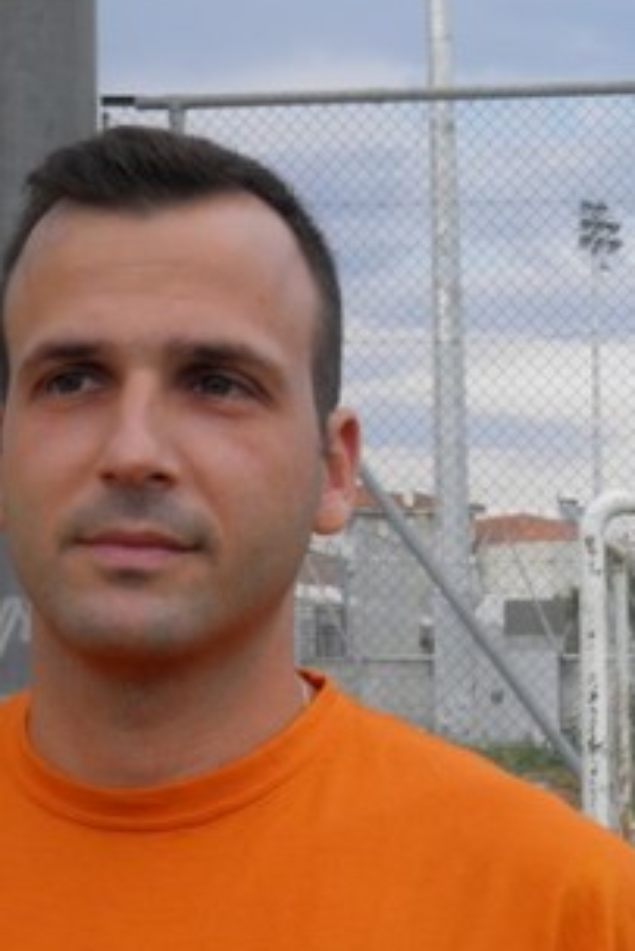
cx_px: 75
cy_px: 530
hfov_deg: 15.4
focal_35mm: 88
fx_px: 2326
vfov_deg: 23.1
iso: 50
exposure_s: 1/80
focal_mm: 7.1
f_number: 5.7
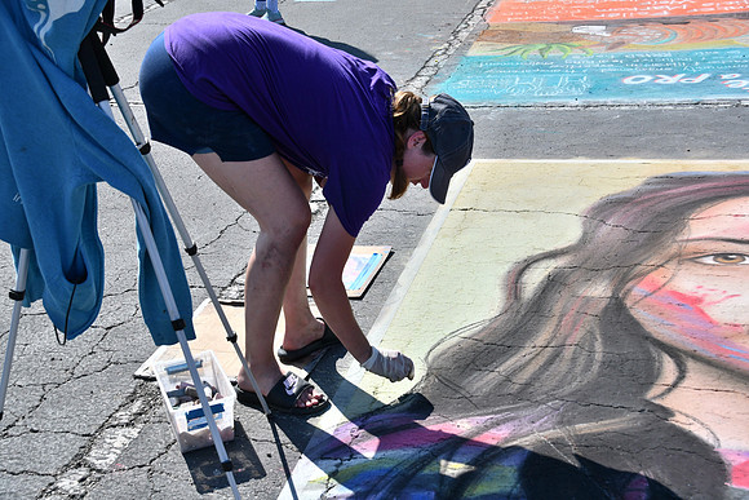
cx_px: 374
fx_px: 999
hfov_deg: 41.1
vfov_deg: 28.1
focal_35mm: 48
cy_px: 250
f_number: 9
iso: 100
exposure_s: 1/400
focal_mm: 32
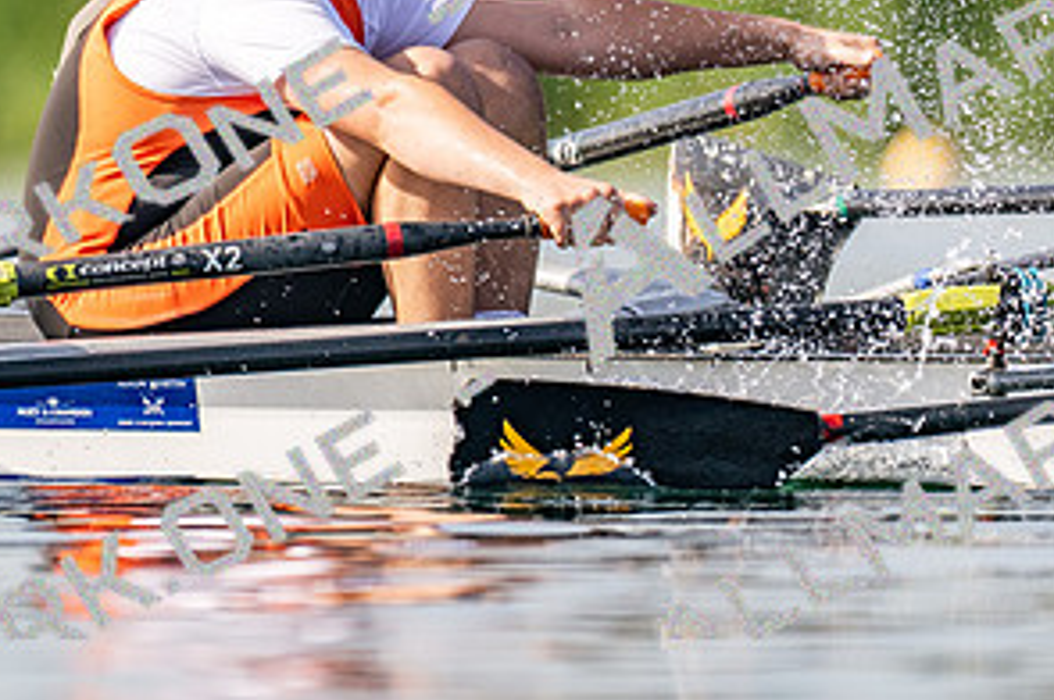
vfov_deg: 0.8
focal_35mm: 1771
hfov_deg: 1.2
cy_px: 29
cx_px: 264
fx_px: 51793
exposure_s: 1/2500
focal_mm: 600
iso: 200
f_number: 4
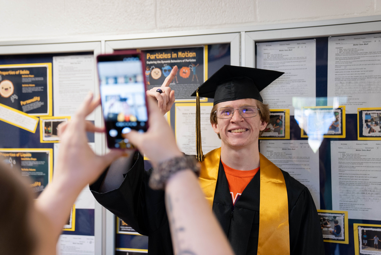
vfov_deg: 28.7
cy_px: 128
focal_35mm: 47
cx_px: 190
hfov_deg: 41.9
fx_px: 498
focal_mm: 47
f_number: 2.8
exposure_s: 1/125
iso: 1250
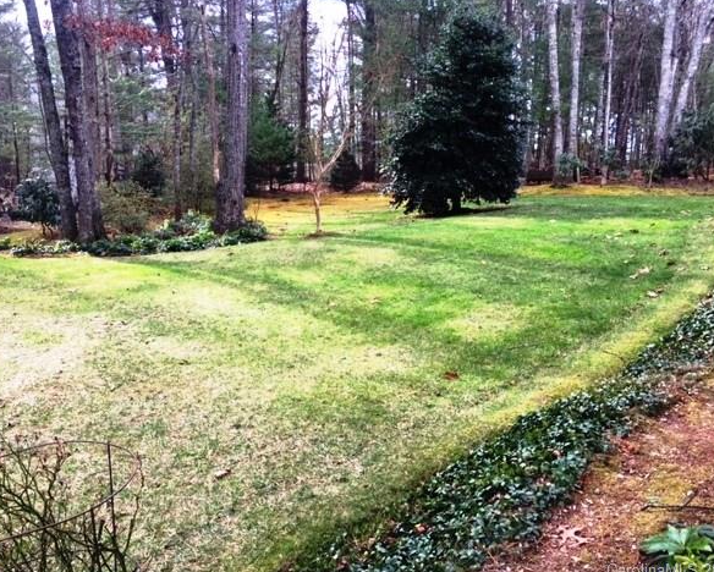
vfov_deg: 47.2
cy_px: 288
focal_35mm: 31
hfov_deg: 57.1
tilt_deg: -9.4
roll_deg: -1.7
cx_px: 356
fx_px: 656
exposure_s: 1/122
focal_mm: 4.15
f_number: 2.2
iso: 32
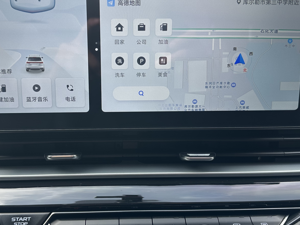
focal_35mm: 41
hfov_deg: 45.6
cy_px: 109
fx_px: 355
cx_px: 127
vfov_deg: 35.1
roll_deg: -0.3
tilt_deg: -17.9
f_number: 1.78
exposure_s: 1/210
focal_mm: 6.86
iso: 64
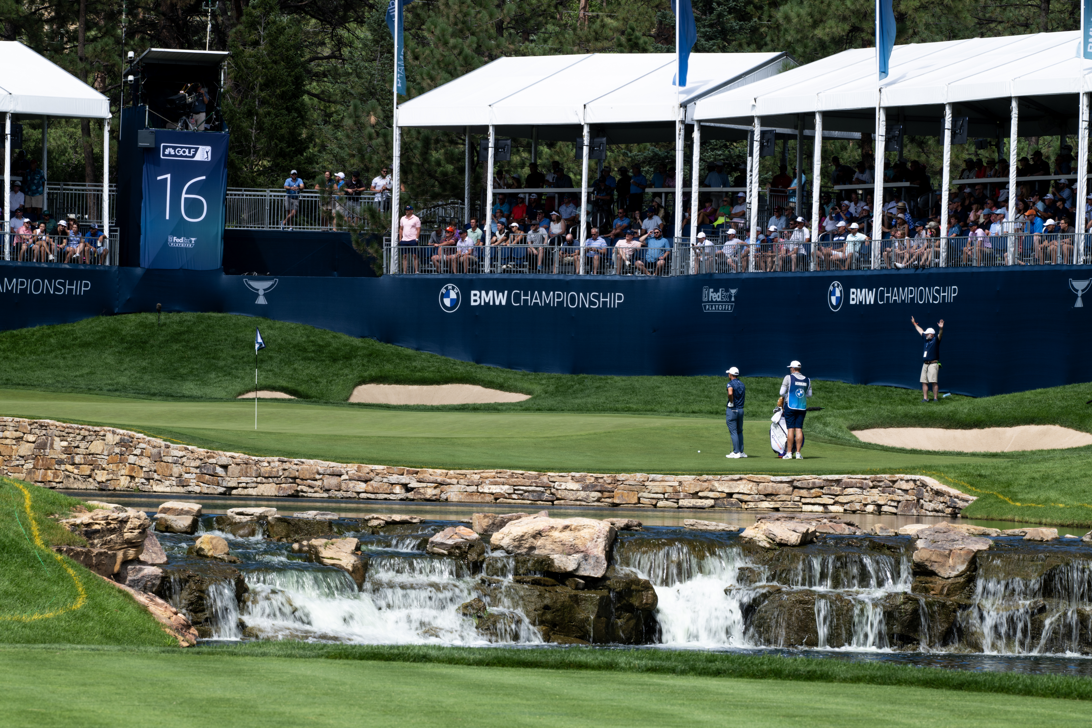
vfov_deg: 6.0
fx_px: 6976
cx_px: 546
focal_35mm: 230
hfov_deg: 9.0
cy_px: 364
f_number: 20
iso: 64
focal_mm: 230
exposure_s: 1/40
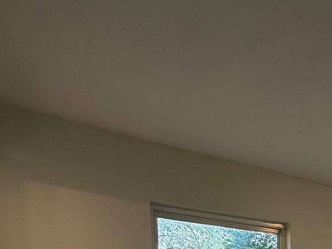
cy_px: 333
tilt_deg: -5.6
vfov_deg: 29.0
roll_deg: -1.1
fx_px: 374
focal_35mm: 39
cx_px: 396
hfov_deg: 36.9
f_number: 2.2
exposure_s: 1/121
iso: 200
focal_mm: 2.22
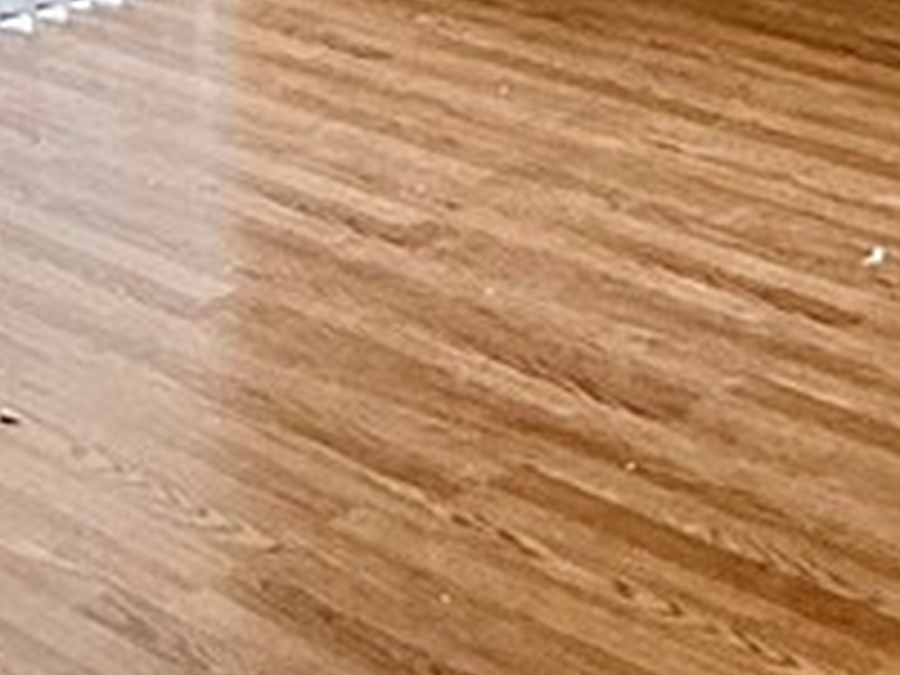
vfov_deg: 10.6
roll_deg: +0.7
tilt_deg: +6.6
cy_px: -1112
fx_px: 2912
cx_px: 220
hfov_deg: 17.5
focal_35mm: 112
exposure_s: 1/120
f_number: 2.2
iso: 100
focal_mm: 2.22
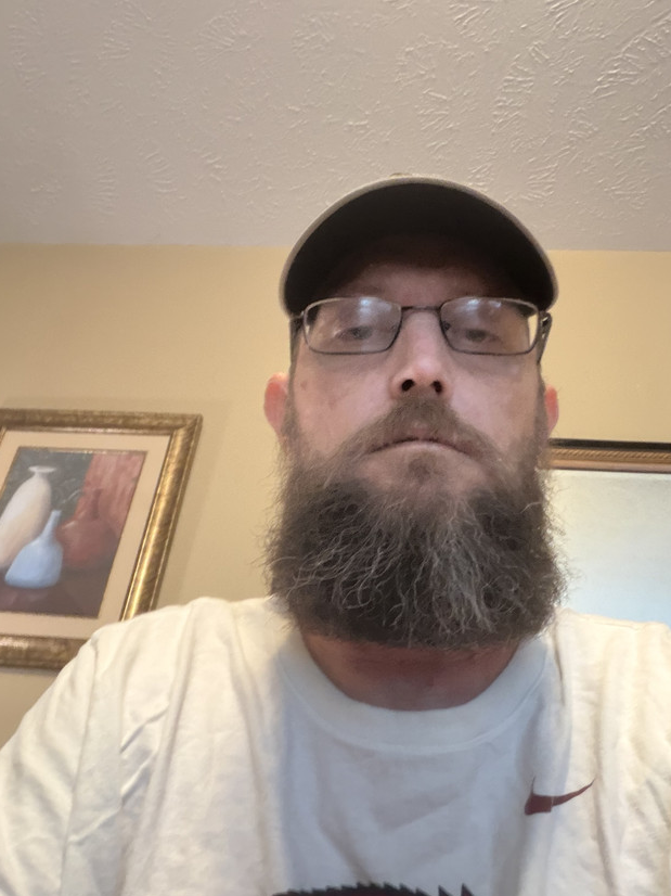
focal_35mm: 31
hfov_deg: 45.4
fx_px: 802
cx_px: 343
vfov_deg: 58.4
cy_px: 454
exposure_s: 1/17
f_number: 1.9
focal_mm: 2.71
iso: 640
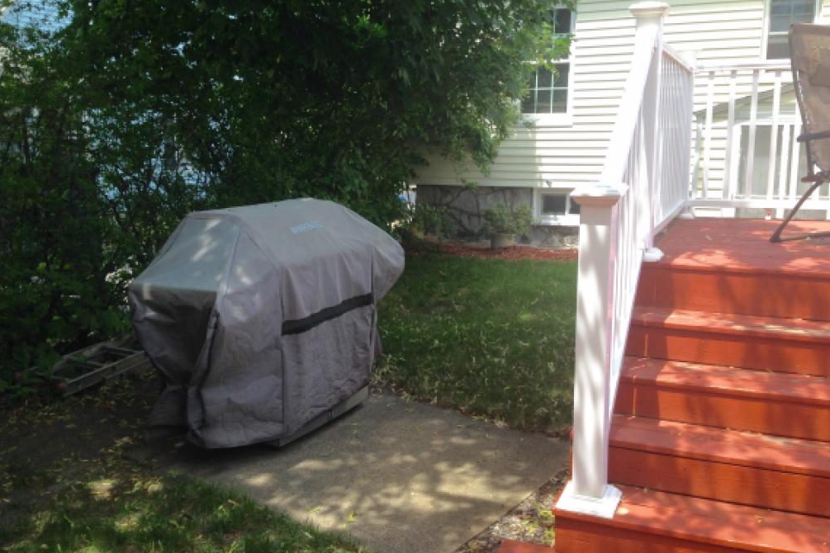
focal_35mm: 35
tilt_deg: -9.8
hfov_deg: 54.4
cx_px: 418
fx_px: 807
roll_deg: +0.4
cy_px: 260
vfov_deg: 37.8
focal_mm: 4.12
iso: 50
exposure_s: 1/359
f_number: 2.4
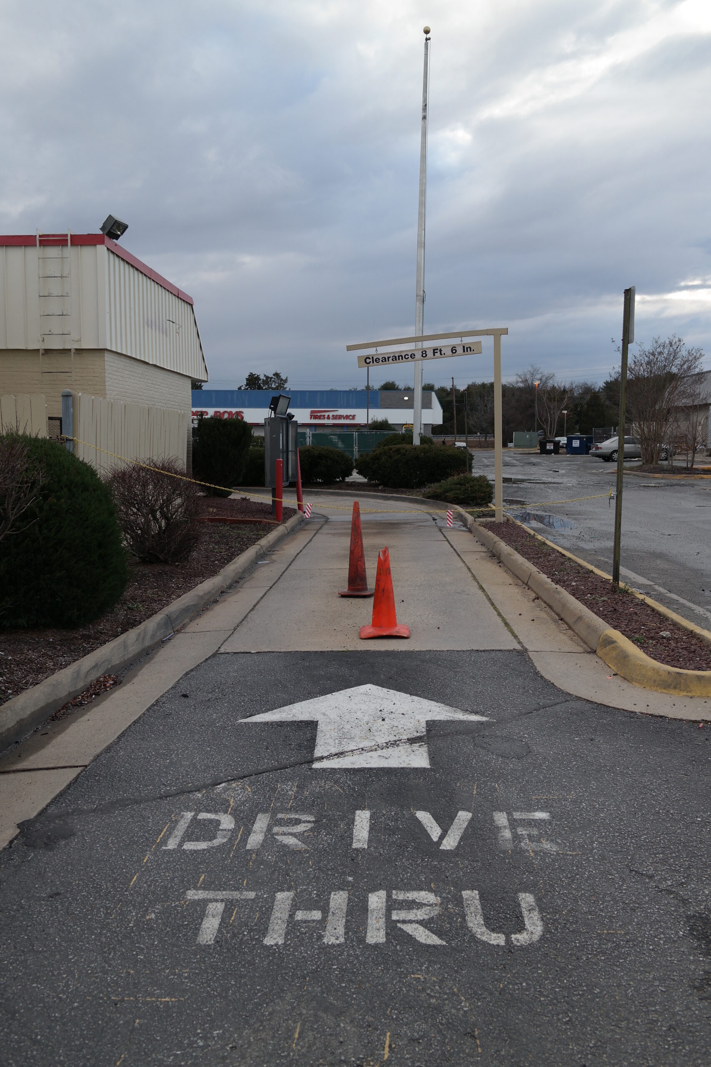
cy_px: 534
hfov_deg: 43.6
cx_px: 356
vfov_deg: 61.9
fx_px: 889
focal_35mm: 30
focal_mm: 20
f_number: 4
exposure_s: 1/125
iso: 100
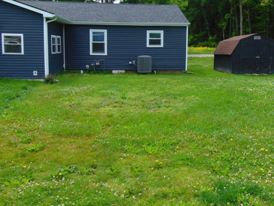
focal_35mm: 34
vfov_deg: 41.6
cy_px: 81
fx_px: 269
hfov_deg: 53.8
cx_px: 151
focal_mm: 4.5
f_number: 3
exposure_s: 1/800
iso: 80
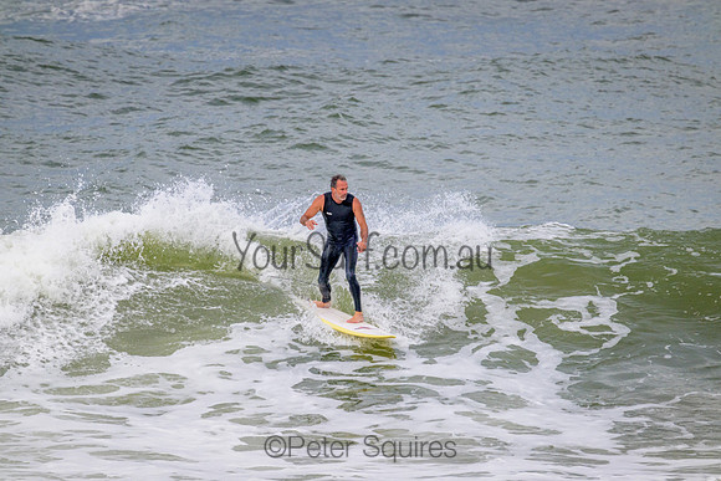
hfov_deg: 2.6
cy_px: 240
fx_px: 16025
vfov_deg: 1.7
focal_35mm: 800
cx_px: 360
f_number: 11
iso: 800
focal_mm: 800
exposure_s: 1/2000
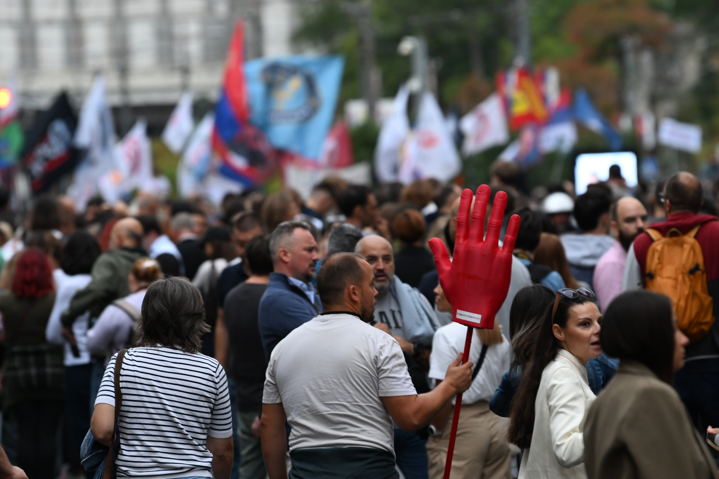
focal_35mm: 300
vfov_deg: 4.6
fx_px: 5991
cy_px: 240
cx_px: 360
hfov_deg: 6.9
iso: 1000
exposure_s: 1/250
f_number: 4
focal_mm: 200
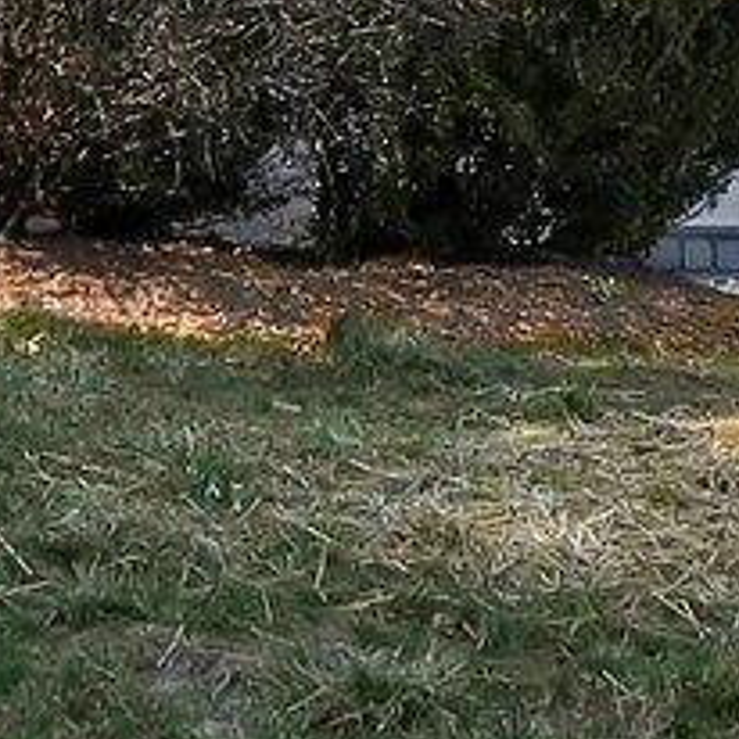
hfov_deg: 13.5
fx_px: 3067
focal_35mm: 127
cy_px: 70
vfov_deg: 13.6
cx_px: -50
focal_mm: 10
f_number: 6.3
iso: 640
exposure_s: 1/2000
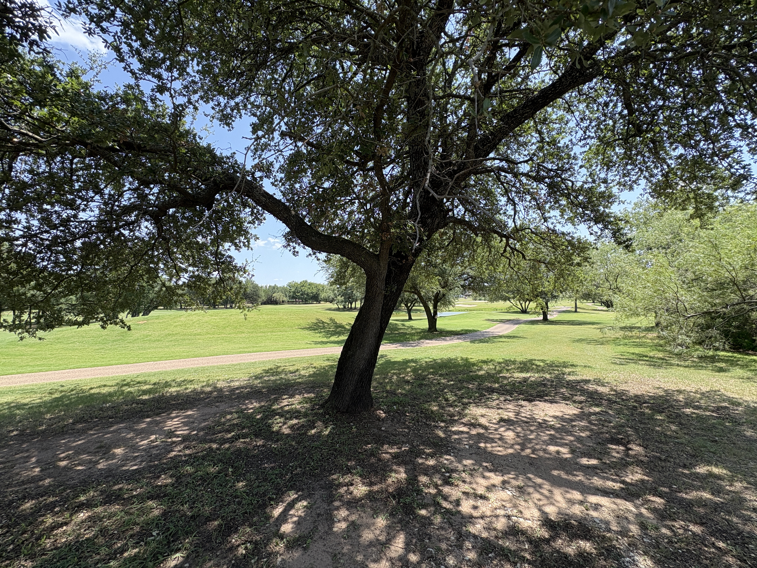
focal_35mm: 14
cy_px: 284
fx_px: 306
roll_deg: +2.2
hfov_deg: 102.1
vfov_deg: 85.7
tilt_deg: +3.9
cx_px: 378
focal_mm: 2.22
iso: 64
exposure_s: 1/636
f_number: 2.2
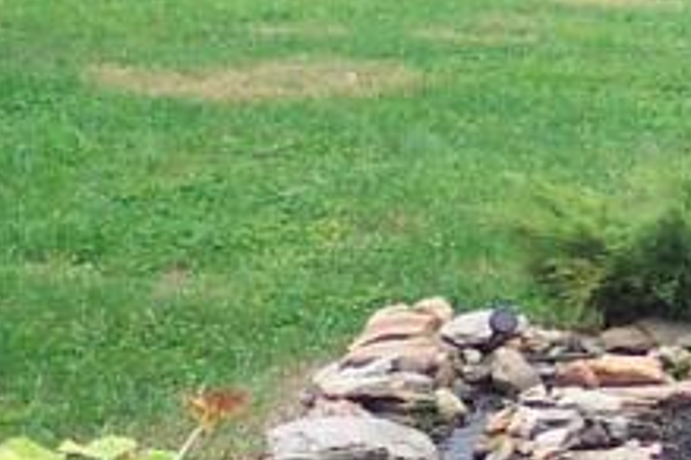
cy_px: 451
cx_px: 656
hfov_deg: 10.2
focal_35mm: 200
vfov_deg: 6.8
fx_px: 3839
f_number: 2.8
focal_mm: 8
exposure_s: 1/350
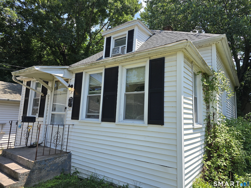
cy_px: 94
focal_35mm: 23
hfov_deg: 73.9
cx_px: 126
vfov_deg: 58.9
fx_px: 167
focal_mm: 6.3
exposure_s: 1/351
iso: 12
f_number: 1.7
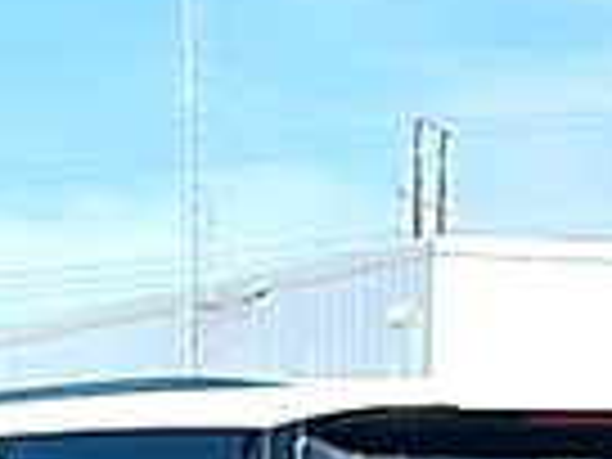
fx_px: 3448
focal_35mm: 195
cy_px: 934
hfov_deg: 9.8
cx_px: -378
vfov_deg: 7.3
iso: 80
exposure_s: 1/2604
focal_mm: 6.86
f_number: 1.78
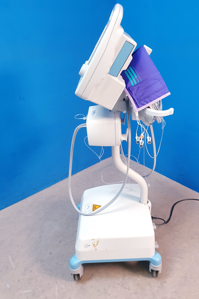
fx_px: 232
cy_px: 146
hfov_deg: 46.3
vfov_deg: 65.5
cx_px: 113
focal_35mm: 28
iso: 200
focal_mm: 4.3
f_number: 2.4
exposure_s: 1/50
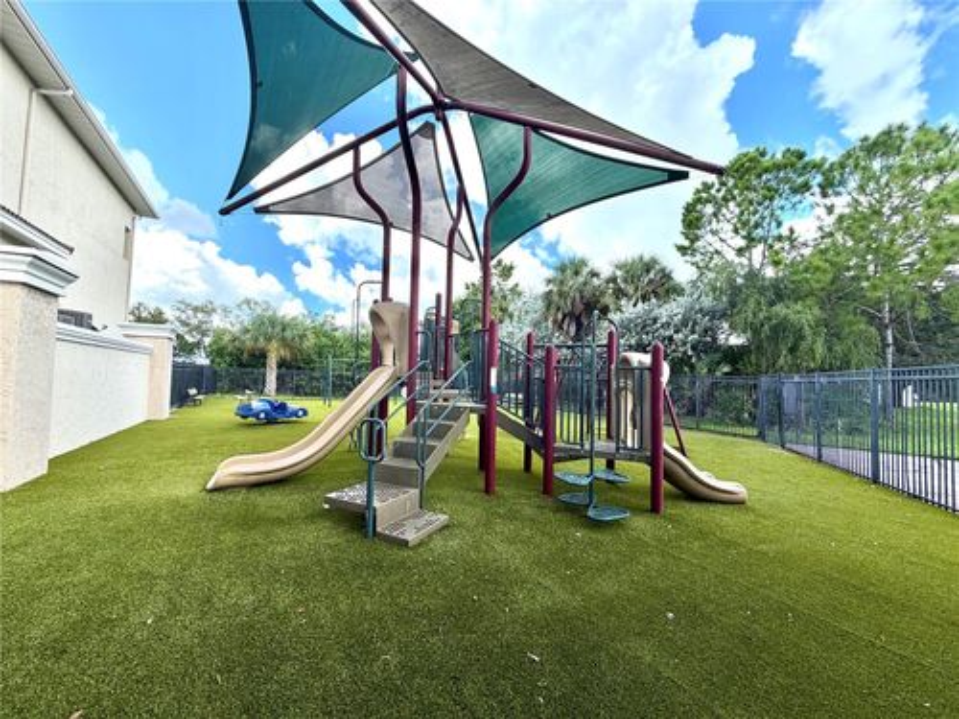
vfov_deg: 85.7
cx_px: 480
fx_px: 388
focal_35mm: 14
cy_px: 360
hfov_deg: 102.1
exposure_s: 1/751
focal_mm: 2.22
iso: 40
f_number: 2.2
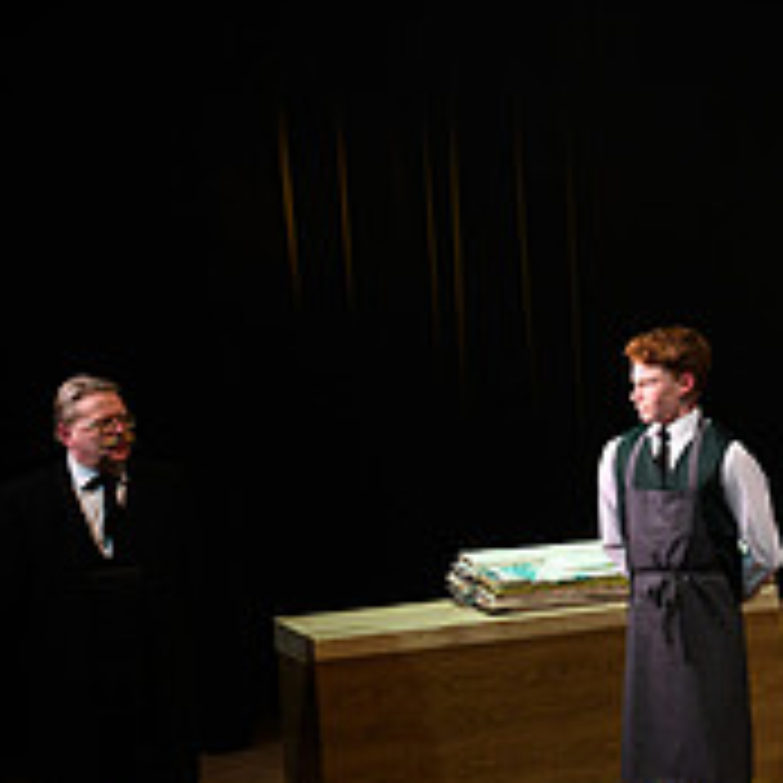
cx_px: 972
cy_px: 605
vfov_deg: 17.3
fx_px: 2559
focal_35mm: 100
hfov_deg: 16.6
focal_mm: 34
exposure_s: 1/100
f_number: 3.2
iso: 640
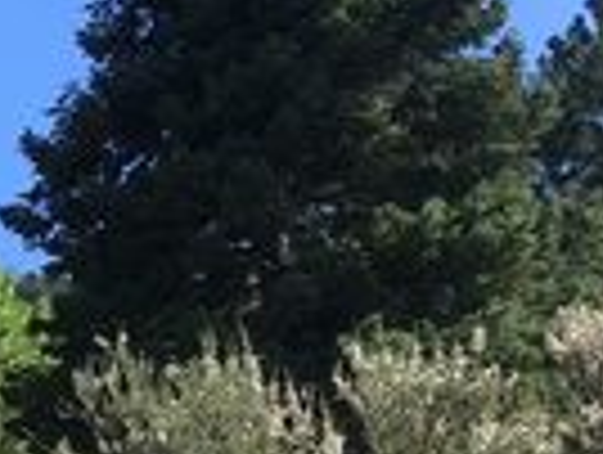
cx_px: -482
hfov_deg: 15.6
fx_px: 1885
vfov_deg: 13.5
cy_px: 470
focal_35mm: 108
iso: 25
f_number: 2.2
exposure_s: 1/657
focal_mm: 4.15
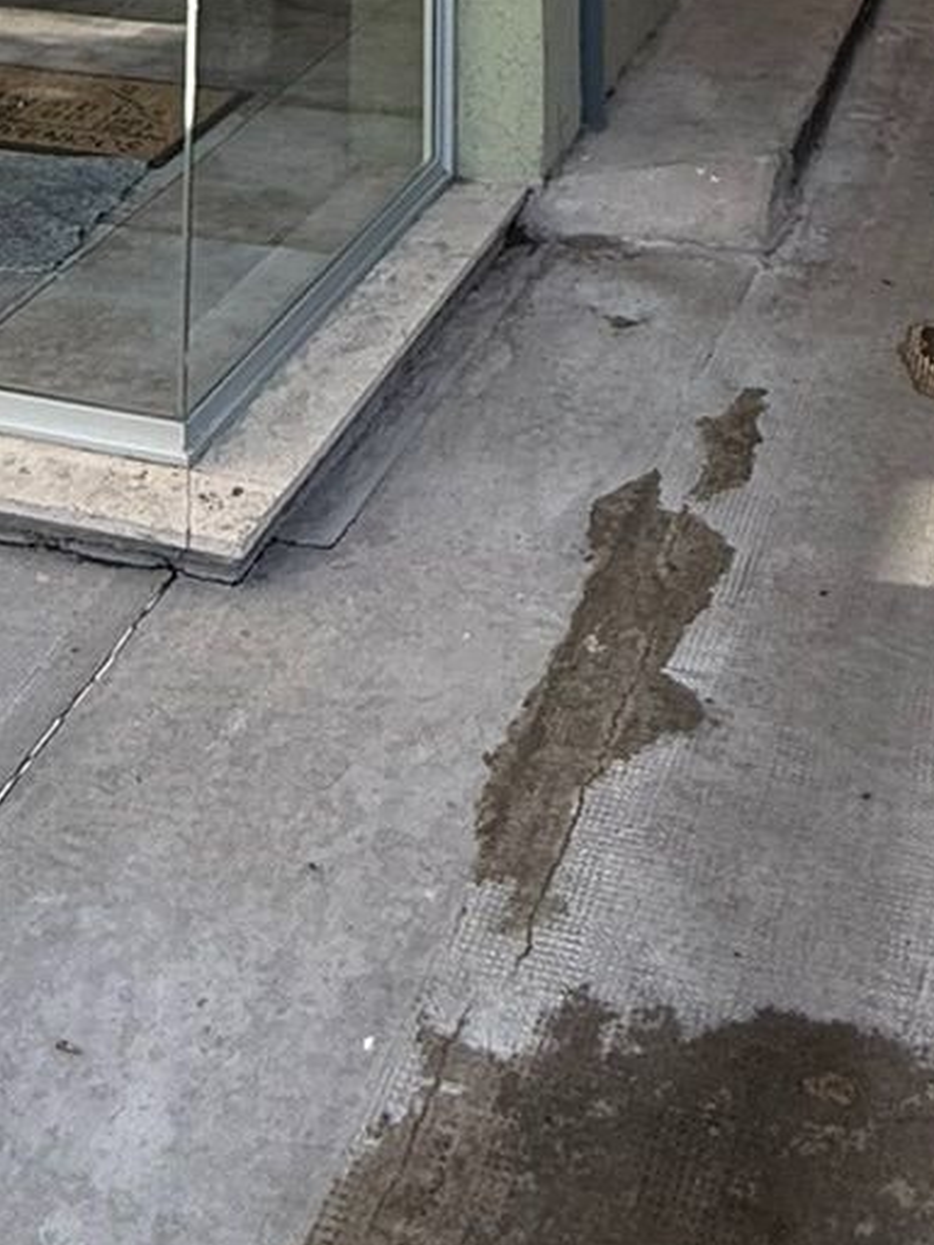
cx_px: 579
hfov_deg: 26.0
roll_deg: +0.1
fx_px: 2015
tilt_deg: +5.1
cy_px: -751
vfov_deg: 24.3
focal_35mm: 56
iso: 64
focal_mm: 2.22
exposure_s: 1/242
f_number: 2.2
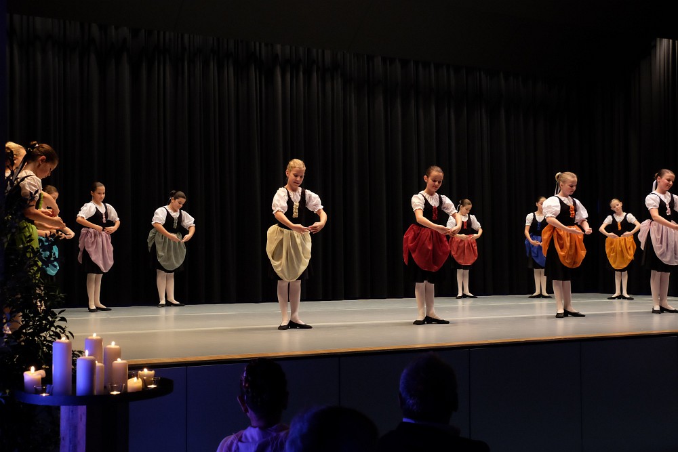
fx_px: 829
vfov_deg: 30.5
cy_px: 226
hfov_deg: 44.5
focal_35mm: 44
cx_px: 339
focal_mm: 29.3
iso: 3200
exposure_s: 1/140
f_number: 5.6
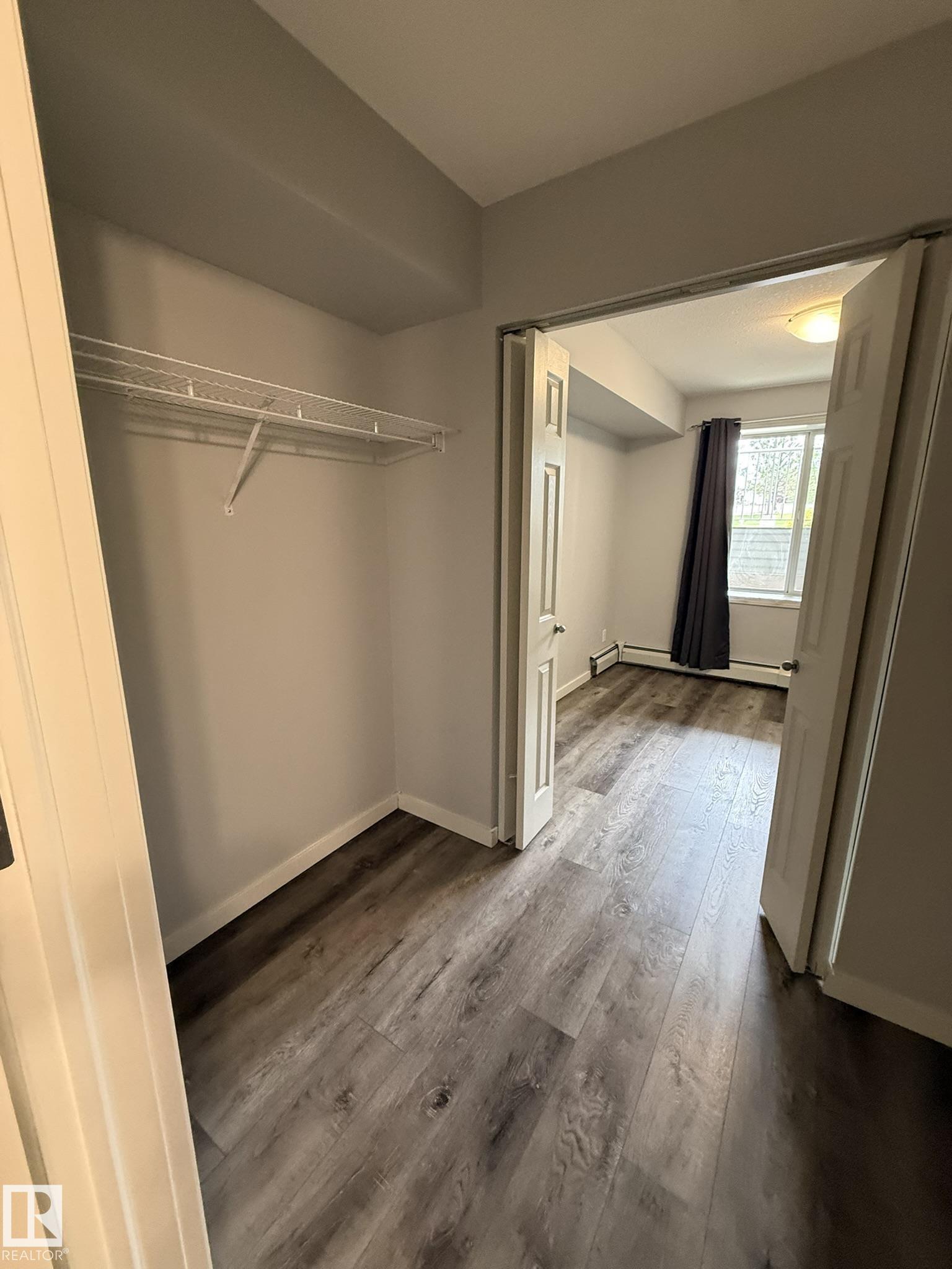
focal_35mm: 14
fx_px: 513
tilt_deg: -11.5
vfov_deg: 102.1
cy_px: 634
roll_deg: +0.7
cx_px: 476
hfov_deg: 85.7
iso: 500
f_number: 2.2
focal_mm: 2.22
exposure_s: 1/60
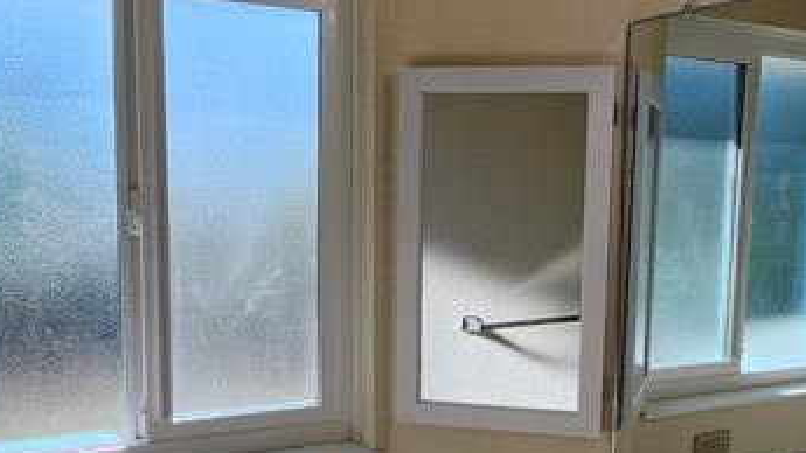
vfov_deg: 28.1
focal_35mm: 42
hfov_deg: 48.0
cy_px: 316
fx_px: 898
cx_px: 491
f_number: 2.2
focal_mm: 1.74
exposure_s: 1/230
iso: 32
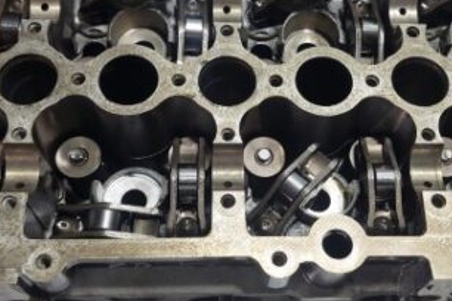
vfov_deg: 26.5
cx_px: 264
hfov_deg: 38.8
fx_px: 640
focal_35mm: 51
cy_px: 133
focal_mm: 5.23
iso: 100
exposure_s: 1/100
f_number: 1.8
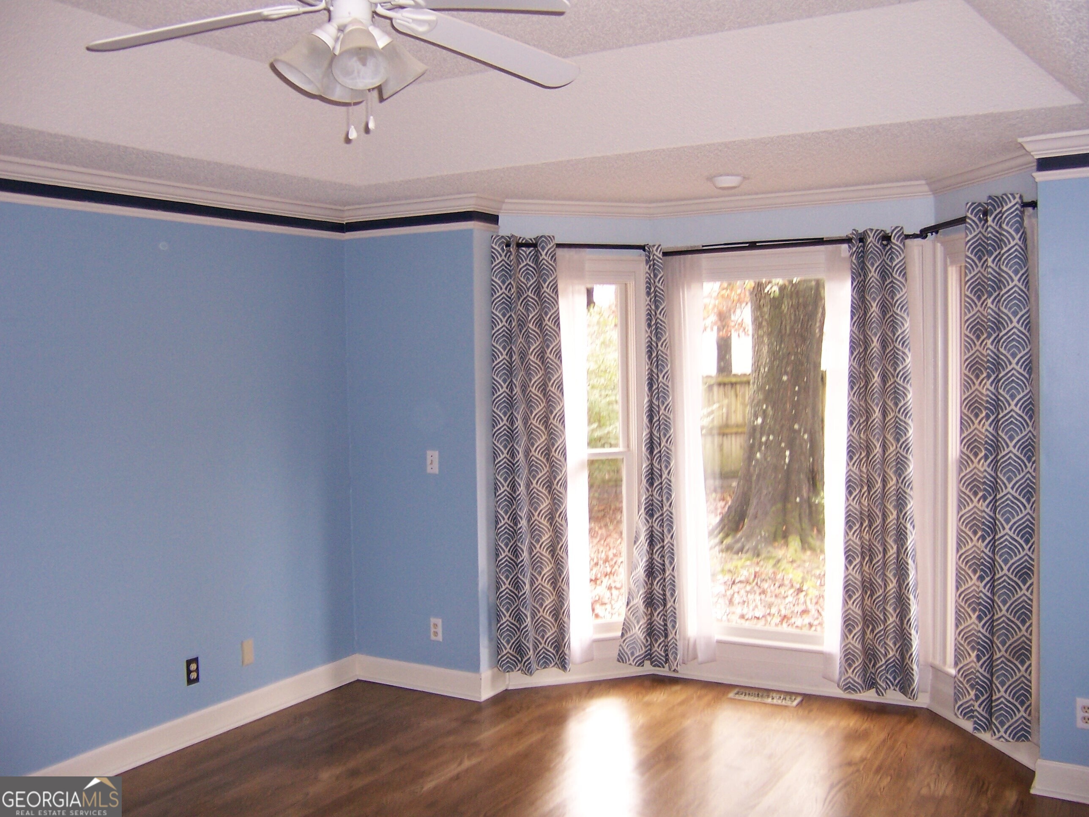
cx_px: 544
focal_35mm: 33
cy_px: 408
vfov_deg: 42.9
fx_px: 1038
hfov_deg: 55.4
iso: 140
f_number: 2.8
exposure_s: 1/60
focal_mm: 5.5
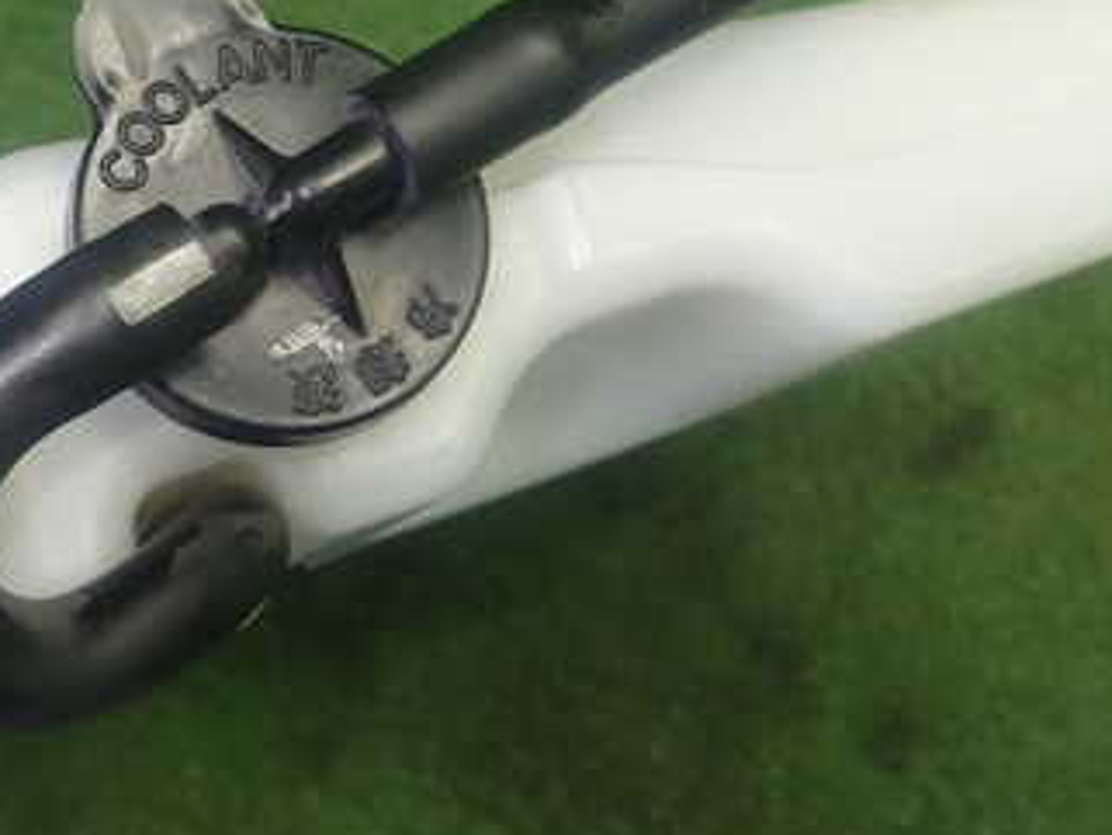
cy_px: 218
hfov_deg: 34.2
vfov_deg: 25.8
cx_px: 416
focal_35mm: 56
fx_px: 1800
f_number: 2.3
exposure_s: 1/60
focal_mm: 5.4
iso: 200
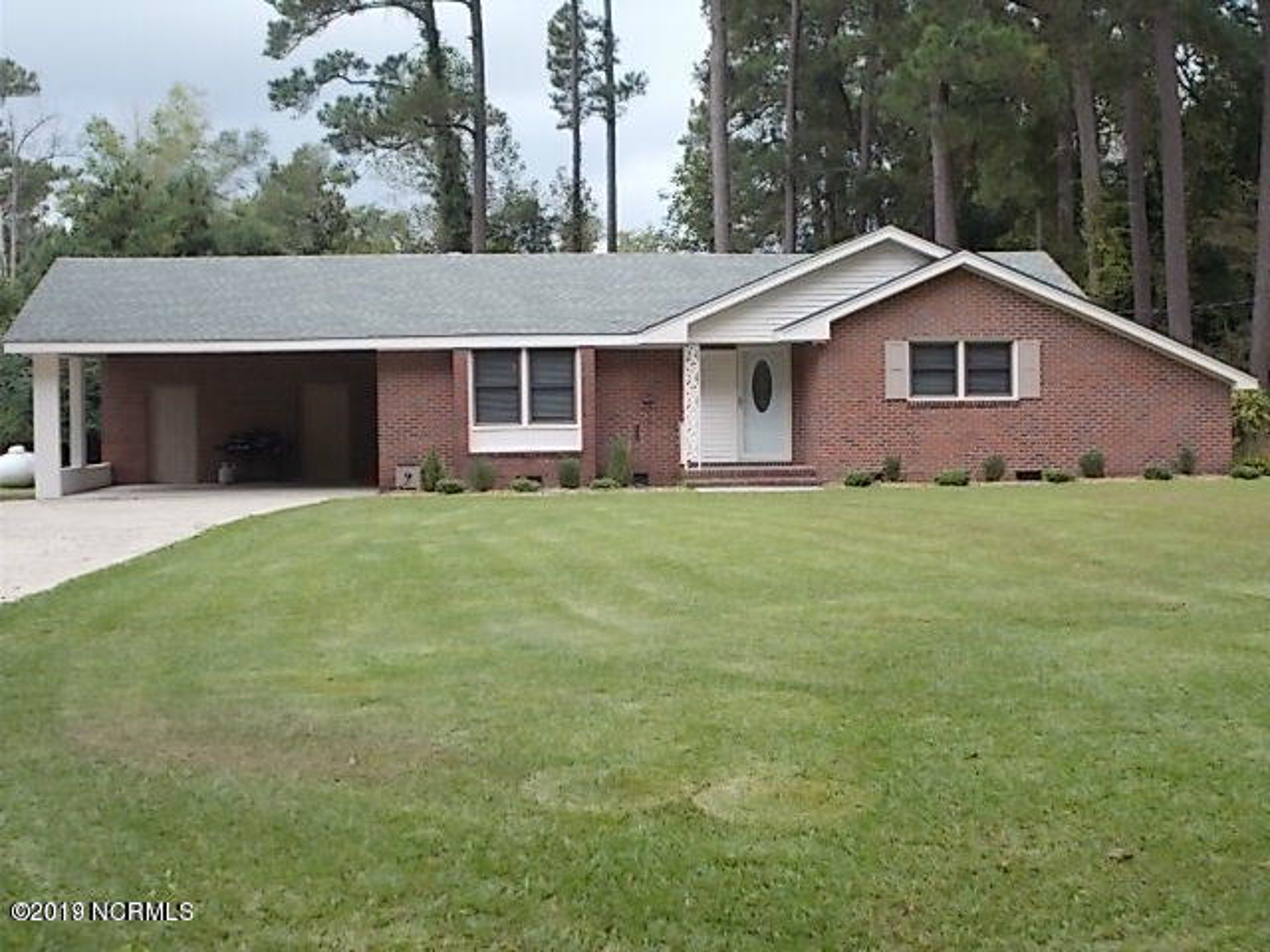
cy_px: 476
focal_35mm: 50
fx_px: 1834
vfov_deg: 29.1
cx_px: 635
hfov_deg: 38.2
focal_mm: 9
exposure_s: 1/125
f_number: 4.5
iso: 80
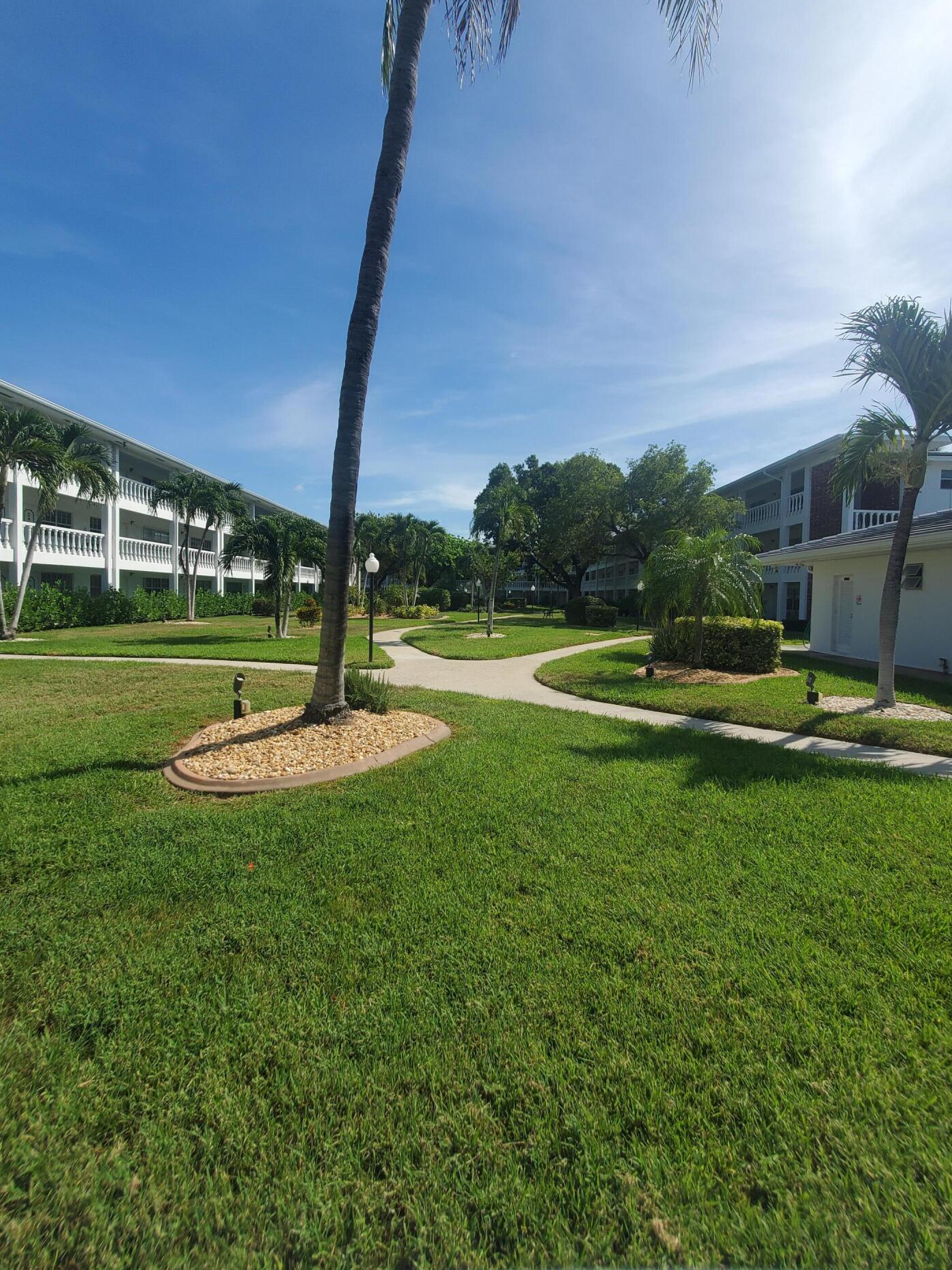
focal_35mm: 14
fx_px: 513
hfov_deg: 85.7
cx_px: 468
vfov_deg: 101.9
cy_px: 589
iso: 50
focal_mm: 1.8
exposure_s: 1/1283
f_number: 2.2
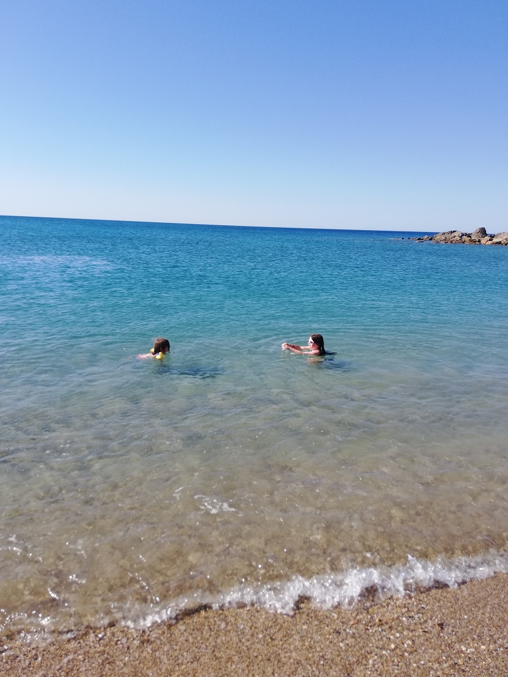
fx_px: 528
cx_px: 249
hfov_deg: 51.4
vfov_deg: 65.3
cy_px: 336
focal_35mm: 27
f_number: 2.2
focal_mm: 3.81
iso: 50
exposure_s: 1/727
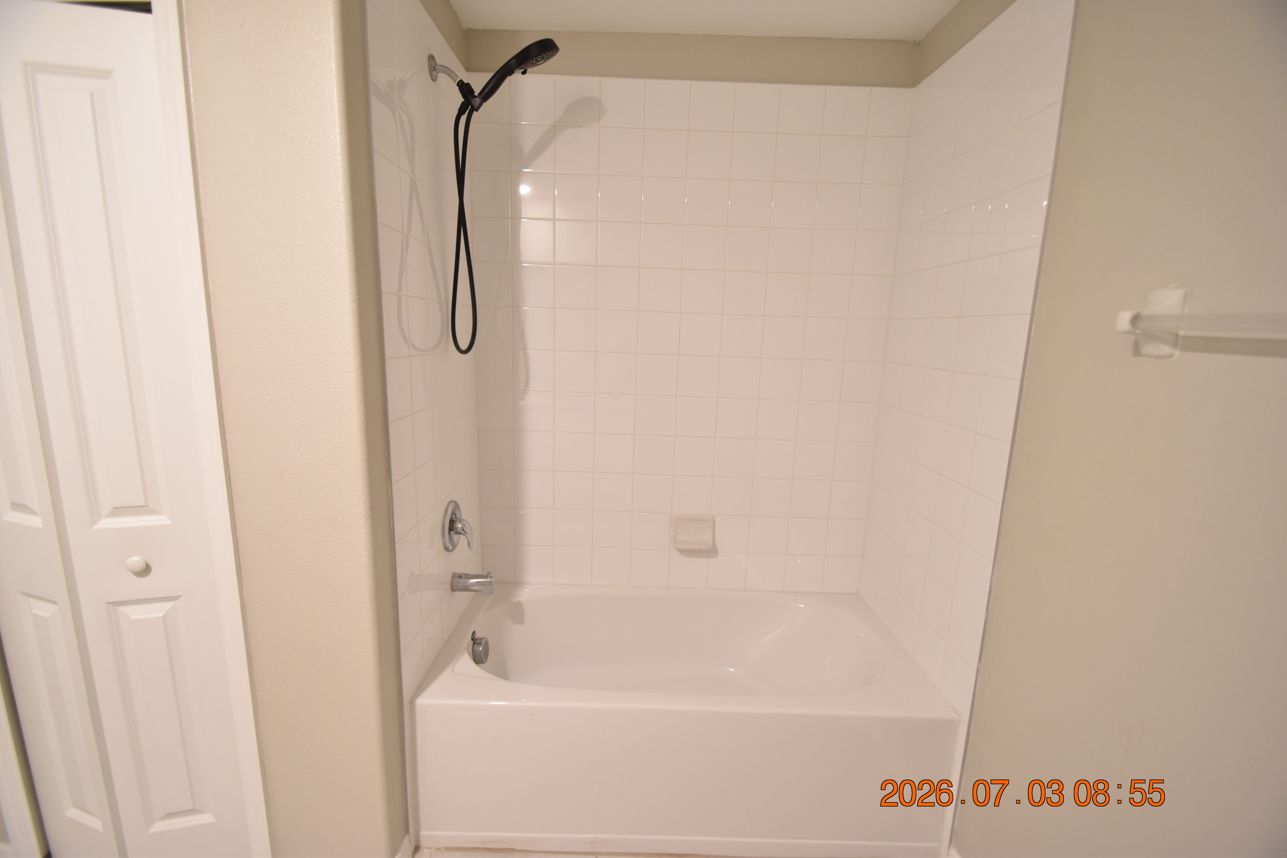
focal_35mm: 15
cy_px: 429
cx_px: 644
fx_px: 536
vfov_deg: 77.3
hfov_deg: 100.4
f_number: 3.5
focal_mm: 10
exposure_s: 1/15
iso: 800
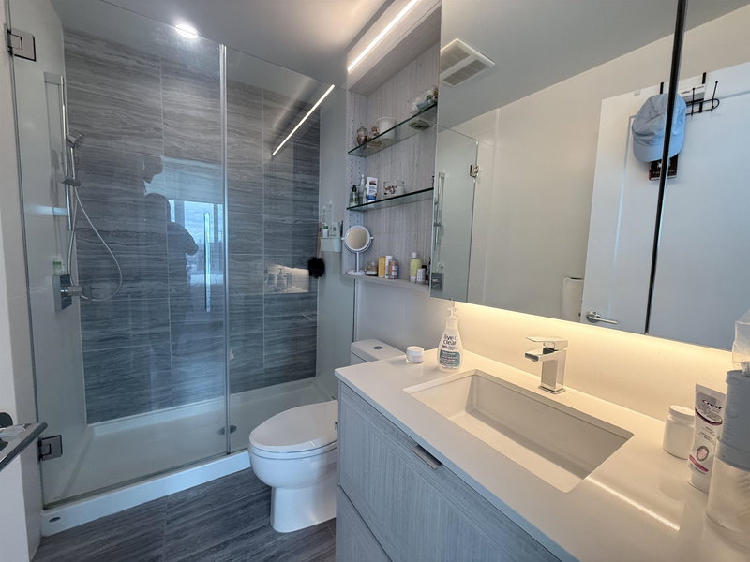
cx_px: 375
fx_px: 303
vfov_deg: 85.7
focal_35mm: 14
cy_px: 281
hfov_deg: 102.1
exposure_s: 1/120
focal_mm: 2.22
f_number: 2.2
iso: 125
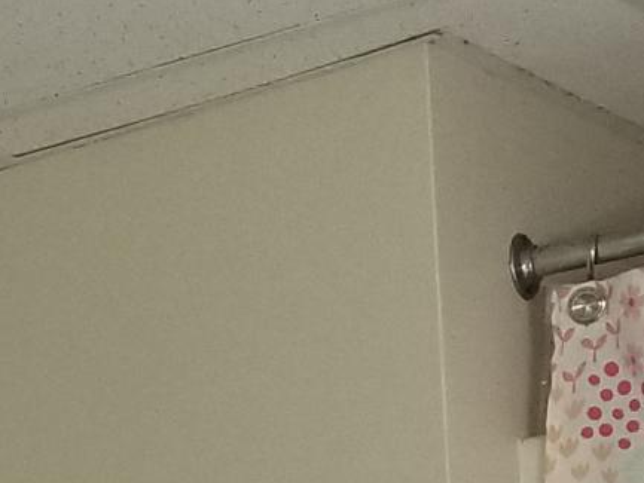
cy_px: 1384
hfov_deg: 10.7
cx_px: -232
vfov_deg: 7.4
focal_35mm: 180
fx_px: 3350
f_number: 1.7
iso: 125
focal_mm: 4.25
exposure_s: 1/60
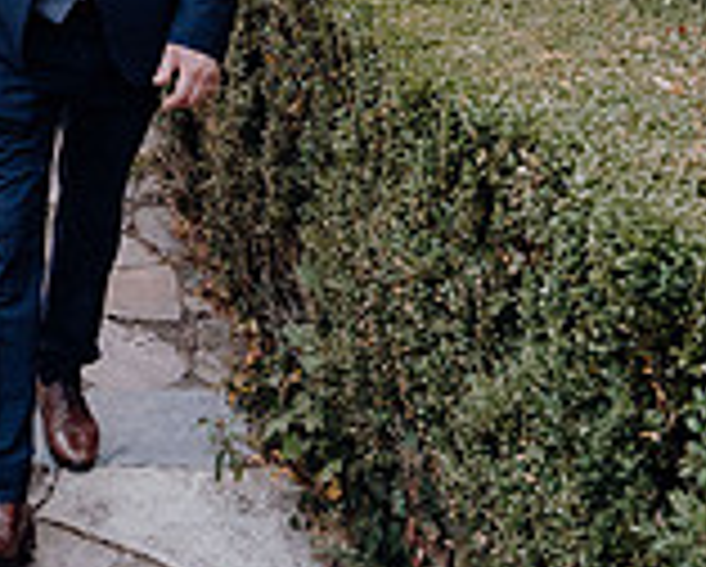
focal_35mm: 83
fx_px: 1736
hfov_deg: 21.5
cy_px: -223
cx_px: -121
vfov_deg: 17.1
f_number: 3.5
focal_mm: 24
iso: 4000
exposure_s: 1/160
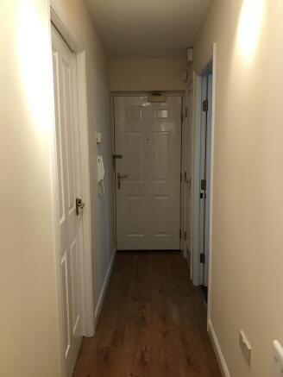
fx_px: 305
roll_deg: +0.4
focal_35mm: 28
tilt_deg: -7.3
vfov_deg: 63.4
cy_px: 188
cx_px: 142
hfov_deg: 49.8
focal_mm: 3.99
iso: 32
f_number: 1.8
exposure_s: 1/20
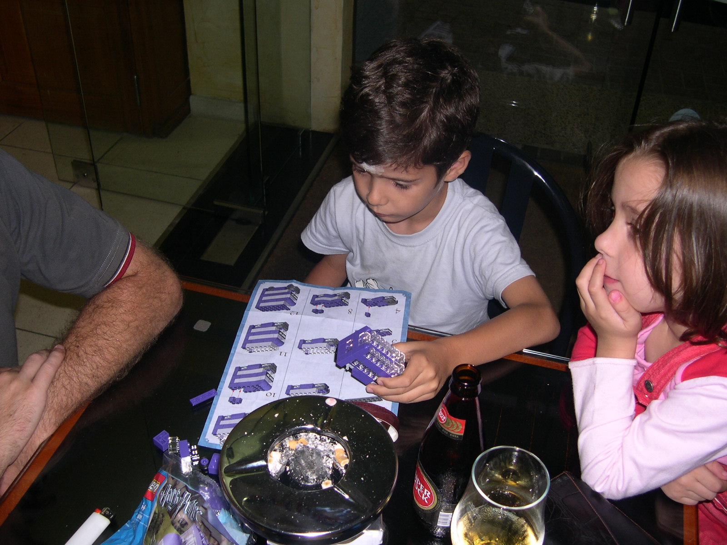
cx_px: 364
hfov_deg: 49.0
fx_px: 798
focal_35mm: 38
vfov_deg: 37.7
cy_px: 272
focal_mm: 8
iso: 100
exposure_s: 1/60
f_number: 2.8
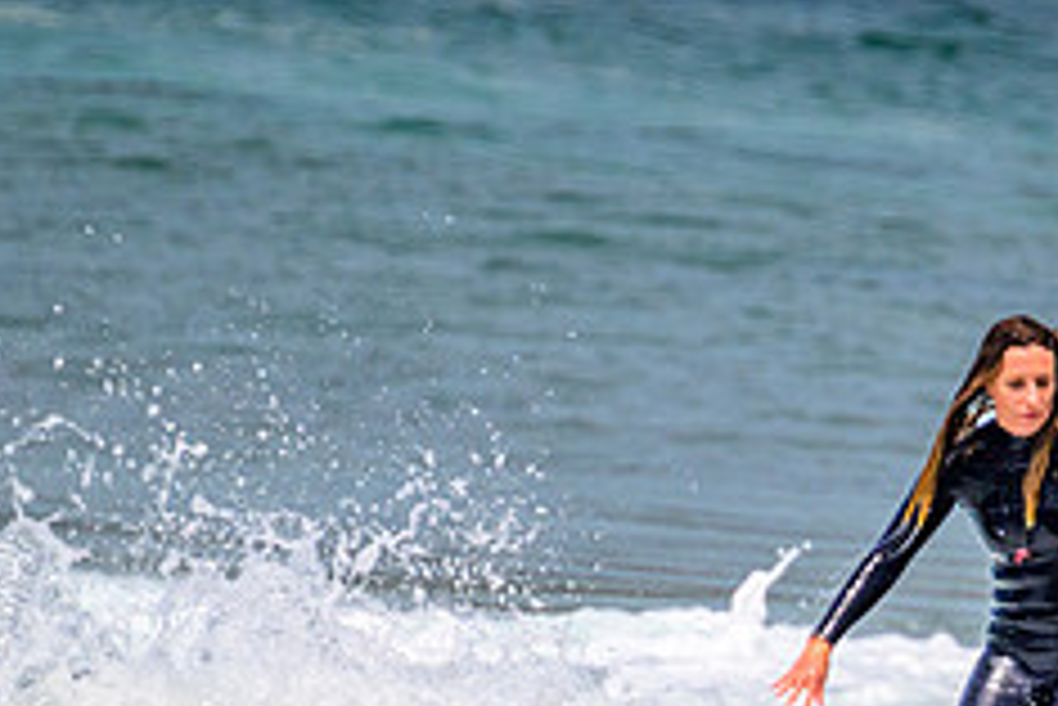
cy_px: 823
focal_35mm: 2274
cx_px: 1231
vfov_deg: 0.6
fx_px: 66869
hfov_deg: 0.9
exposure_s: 1/2000
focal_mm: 800
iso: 720
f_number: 11
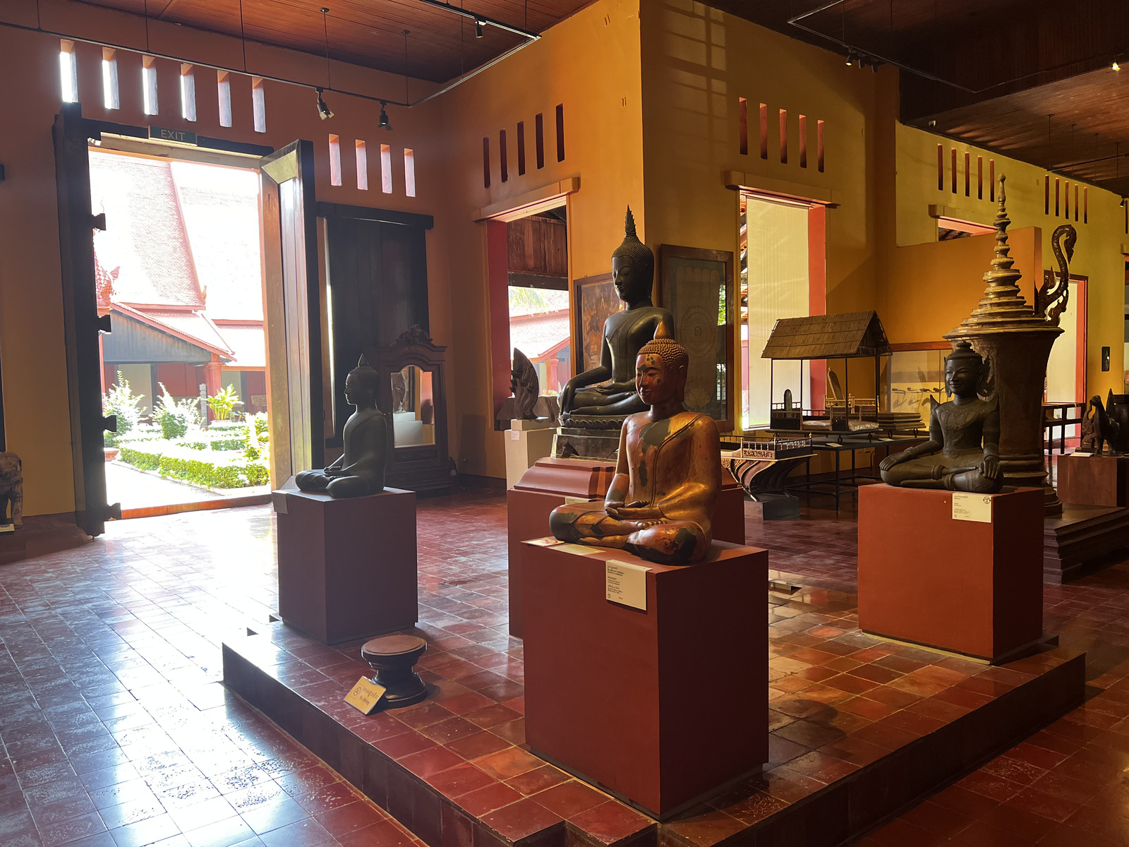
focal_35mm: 26
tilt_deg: -2.5
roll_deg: +1.9
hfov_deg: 67.3
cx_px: 564
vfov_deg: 53.1
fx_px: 848
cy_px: 424
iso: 125
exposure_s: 1/106
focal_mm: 5.7
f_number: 1.5
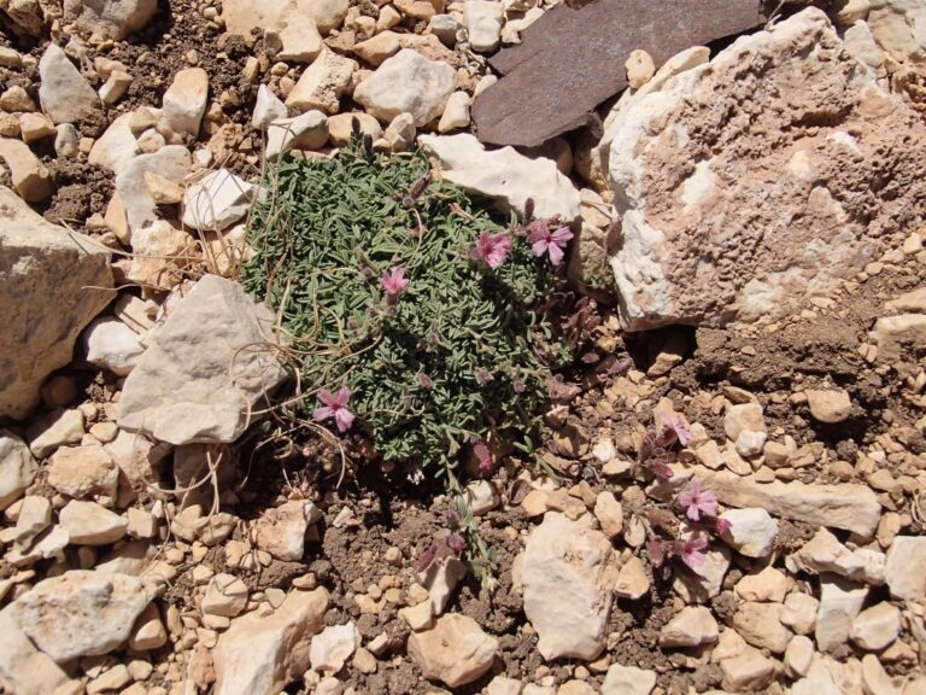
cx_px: 463
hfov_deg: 50.1
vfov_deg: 38.7
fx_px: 990
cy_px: 348
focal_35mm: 37
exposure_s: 1/1600
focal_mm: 6.64
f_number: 4.7
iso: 100
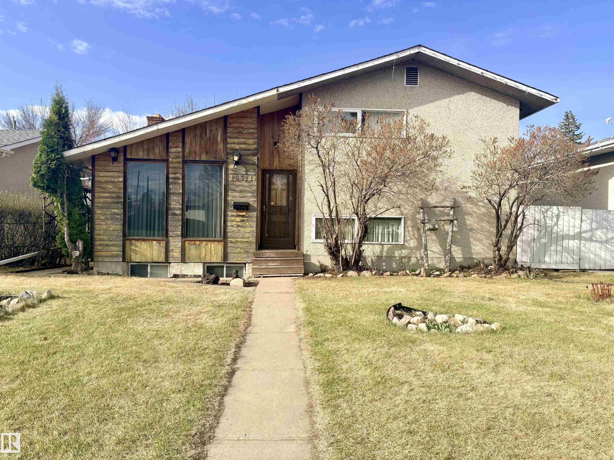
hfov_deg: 67.3
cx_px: 307
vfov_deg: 53.1
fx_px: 461
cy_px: 230
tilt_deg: -0.3
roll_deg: -0.2
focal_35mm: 26
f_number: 1.6
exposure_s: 1/2538
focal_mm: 5.96
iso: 50
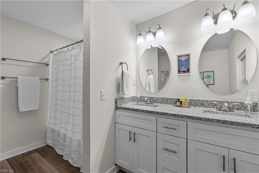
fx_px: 115
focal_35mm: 16
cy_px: 86
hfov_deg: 96.7
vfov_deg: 73.8
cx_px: 130
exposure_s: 1/15
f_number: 7.1
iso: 1000
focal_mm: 16
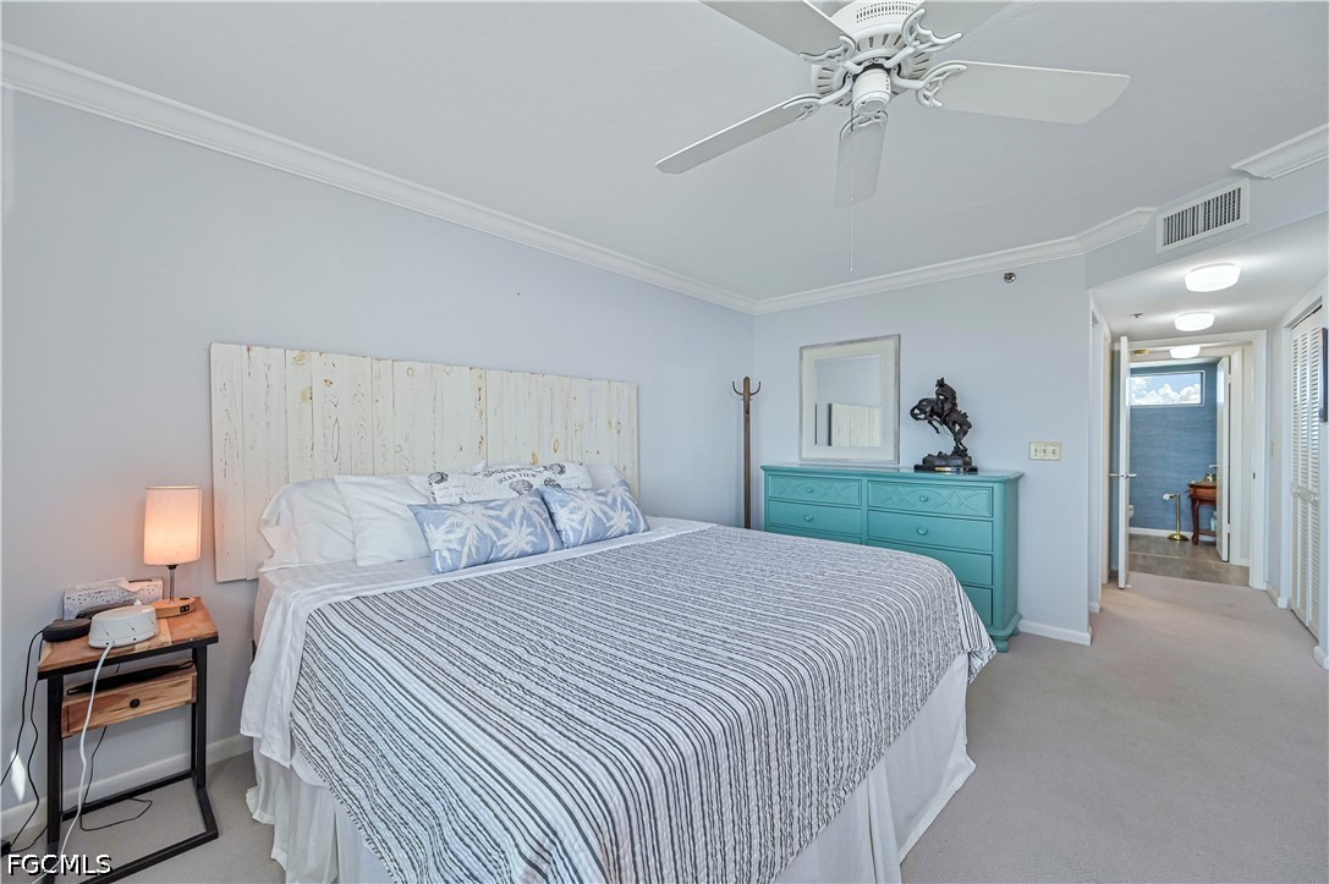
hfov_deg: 104.3
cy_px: 442
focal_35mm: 14
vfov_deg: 81.1
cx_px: 664
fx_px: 516
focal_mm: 14
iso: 800
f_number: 6.3
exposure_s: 1/125
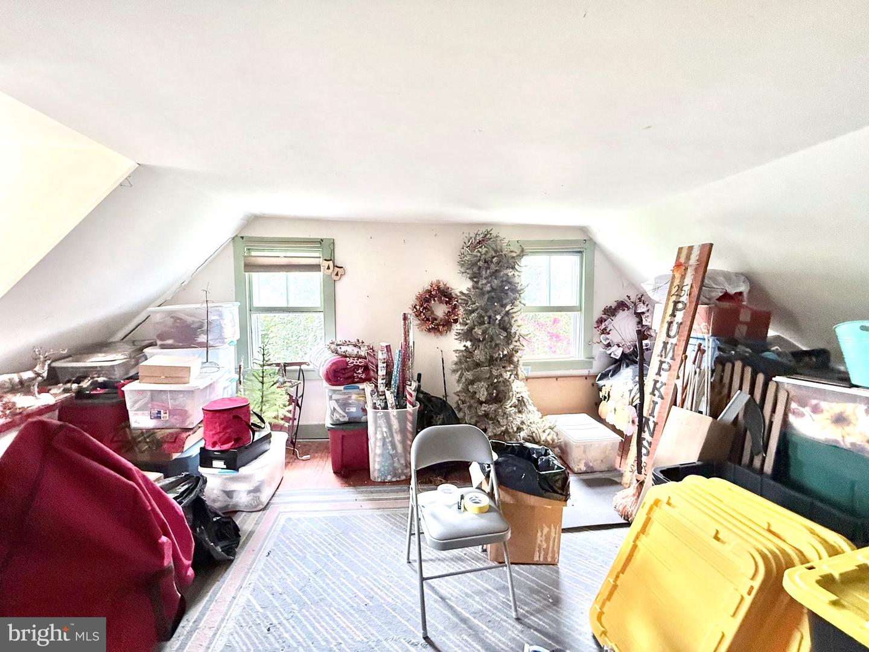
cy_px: 326
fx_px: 351
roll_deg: +0.1
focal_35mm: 14
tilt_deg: -4.6
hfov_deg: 102.1
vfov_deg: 85.7
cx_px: 434
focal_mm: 2.22
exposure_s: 1/83
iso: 320
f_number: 2.2
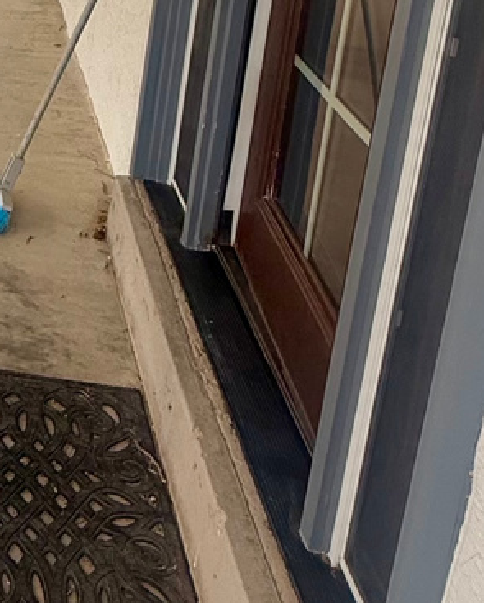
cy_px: -29
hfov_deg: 22.3
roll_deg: -2.4
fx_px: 1019
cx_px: -231
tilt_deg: -11.3
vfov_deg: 30.2
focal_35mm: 57
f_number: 2.2
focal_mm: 2.22
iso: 64
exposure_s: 1/1125
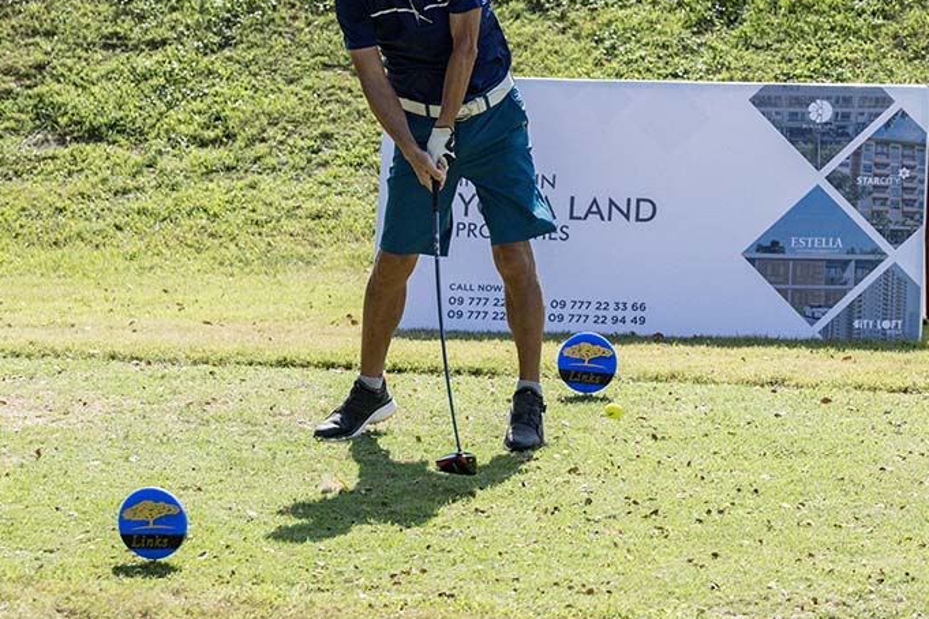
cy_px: 198
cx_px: 536
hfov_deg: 12.7
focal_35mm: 162
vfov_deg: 8.5
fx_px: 4180
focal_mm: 115
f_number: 4.5
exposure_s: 1/6400
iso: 1000
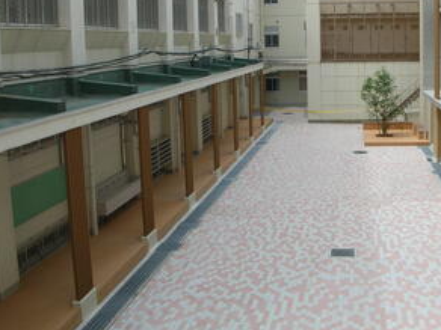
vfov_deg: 30.1
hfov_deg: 39.2
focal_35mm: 48
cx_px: 296
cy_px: 112
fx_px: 612
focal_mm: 5.8
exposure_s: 1/167
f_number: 5.6
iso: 50
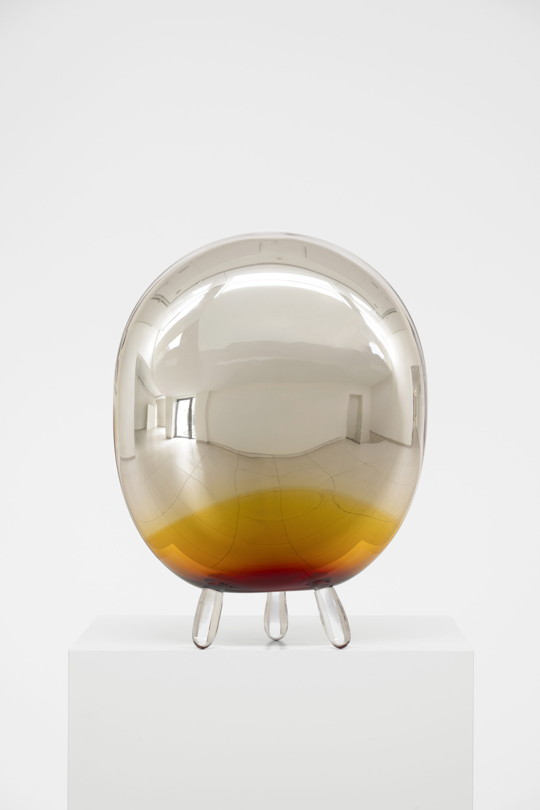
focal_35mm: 120
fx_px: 2699
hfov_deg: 11.4
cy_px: 405
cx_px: 270
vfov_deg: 17.1
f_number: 11
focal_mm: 120
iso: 100
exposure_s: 1/3
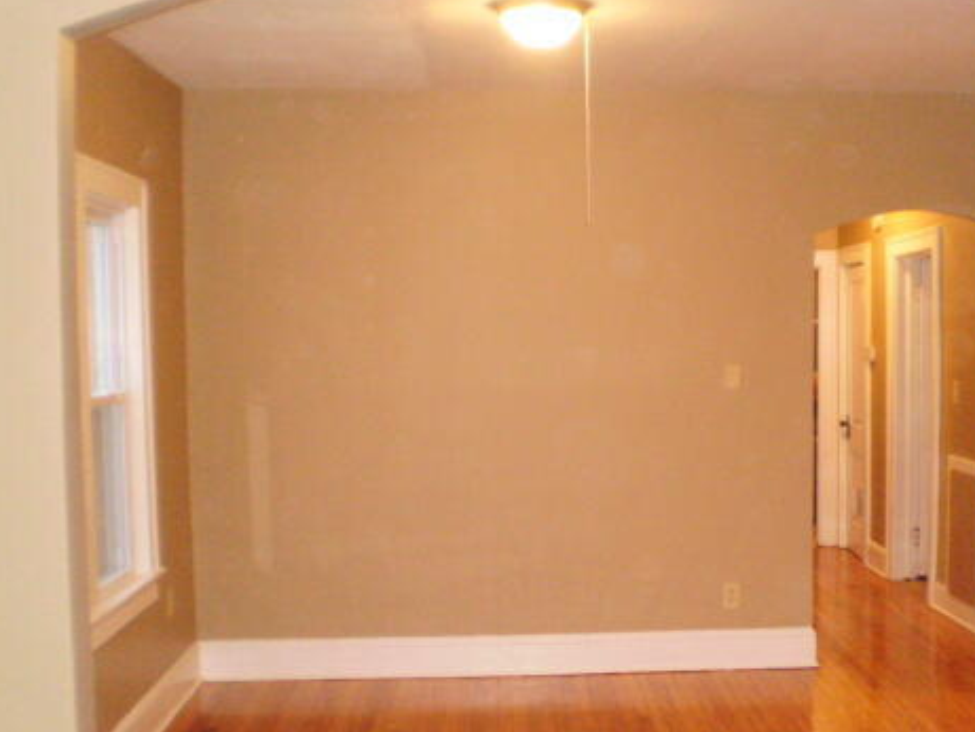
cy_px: 446
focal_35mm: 50
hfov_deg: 38.0
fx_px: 1409
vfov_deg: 29.0
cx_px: 599
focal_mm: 6.3
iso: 500
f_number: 3.1
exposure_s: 1/30
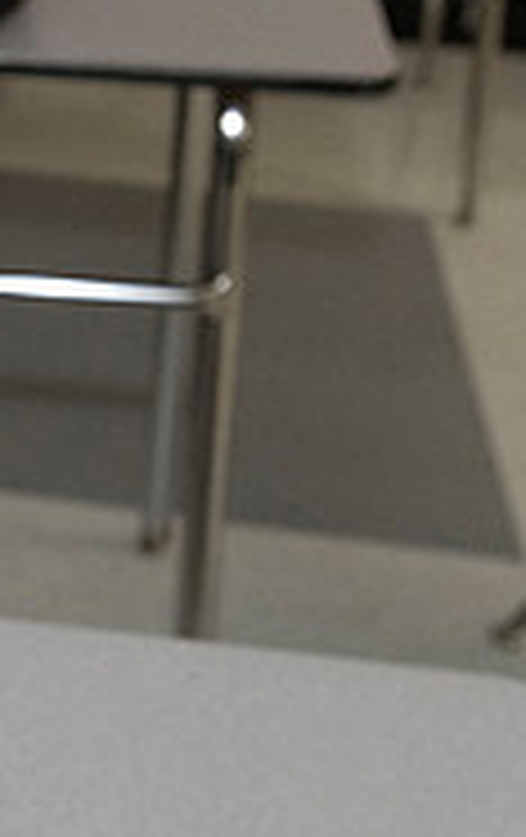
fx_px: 2534
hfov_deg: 10.8
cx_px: -530
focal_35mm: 111
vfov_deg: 18.6
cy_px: 200
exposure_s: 1/200
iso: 6400
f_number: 8
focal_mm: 35
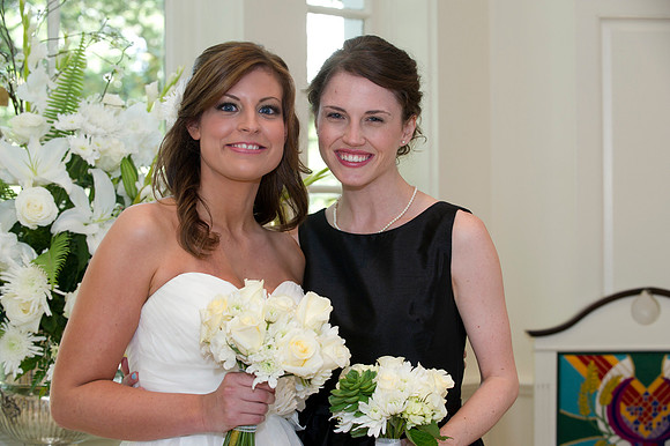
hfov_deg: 24.8
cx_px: 335
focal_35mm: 82
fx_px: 1525
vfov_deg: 16.6
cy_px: 223
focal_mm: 82
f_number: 5
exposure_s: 1/100
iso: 800
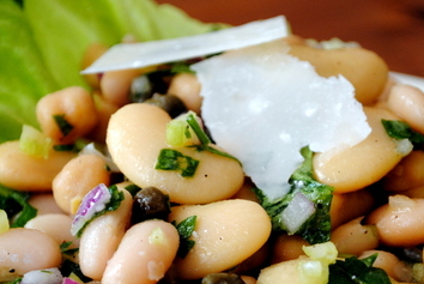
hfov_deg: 17.5
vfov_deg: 11.7
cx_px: 215
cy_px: 215
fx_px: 1380
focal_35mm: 117
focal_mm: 48
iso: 280
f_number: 5.6
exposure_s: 1/60
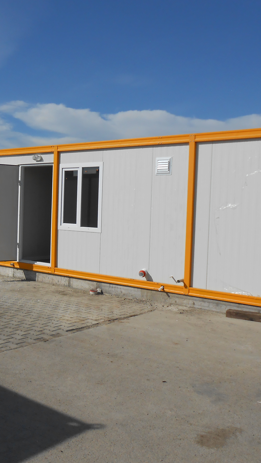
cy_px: 233
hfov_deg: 30.1
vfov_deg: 52.8
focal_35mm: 38
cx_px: 36
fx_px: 468
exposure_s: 1/250
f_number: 11.5
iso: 100
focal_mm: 4.6
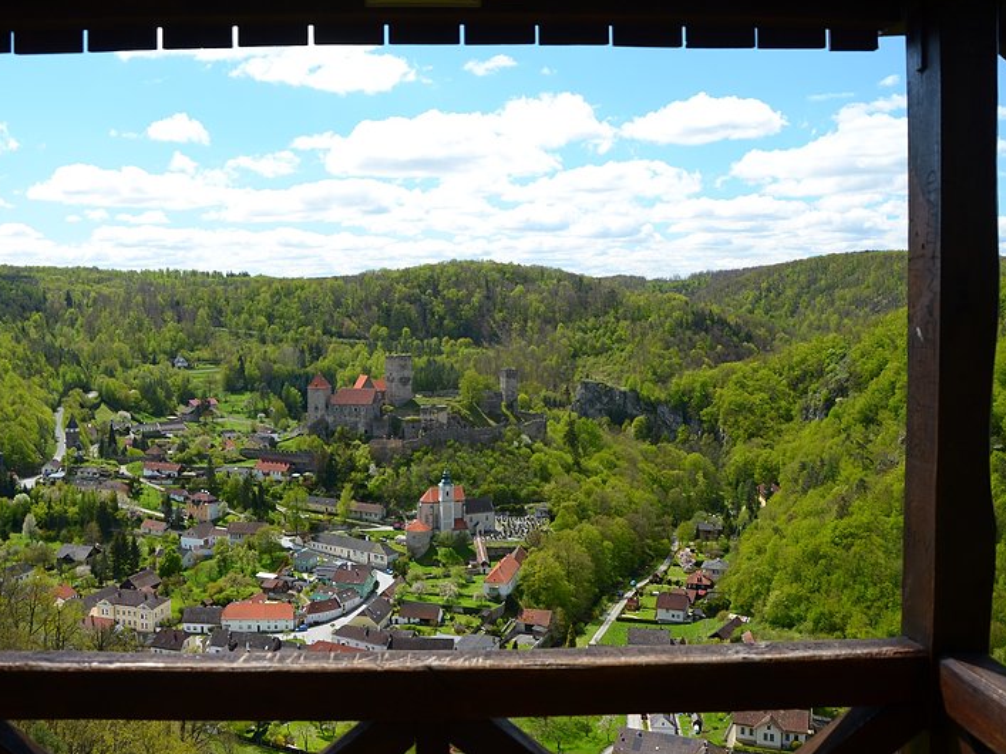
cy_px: 340
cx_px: 413
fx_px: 959
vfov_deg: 42.9
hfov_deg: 55.0
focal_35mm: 33
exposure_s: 1/100
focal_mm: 18
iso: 100
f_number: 5
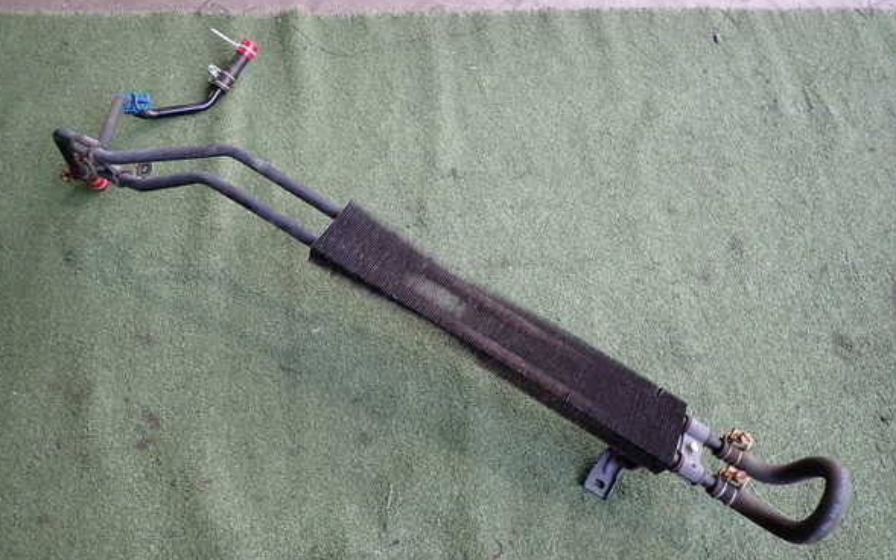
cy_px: 286
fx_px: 659
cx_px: 446
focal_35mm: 27
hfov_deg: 68.4
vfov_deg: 46.0
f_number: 2
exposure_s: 1/60
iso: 200
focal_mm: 4.5
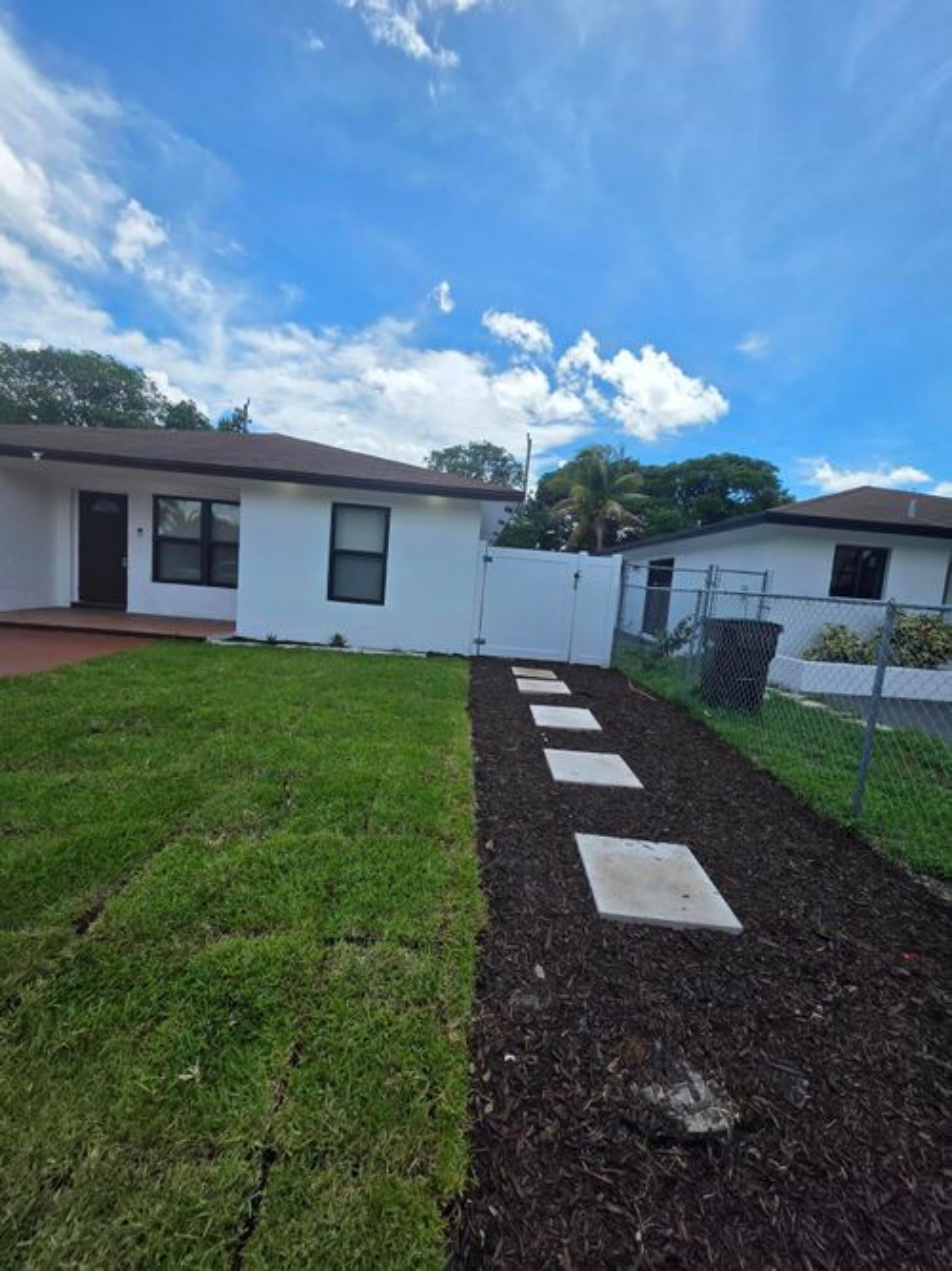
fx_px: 477
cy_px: 636
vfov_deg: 106.2
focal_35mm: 13
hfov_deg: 89.9
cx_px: 476
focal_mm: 2.2
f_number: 1.9
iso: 40
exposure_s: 1/1936
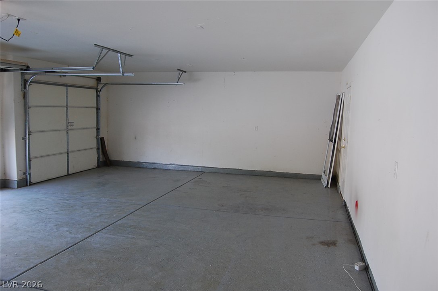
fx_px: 328
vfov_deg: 47.8
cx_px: 219
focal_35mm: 27
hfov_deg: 67.4
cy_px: 146
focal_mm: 18
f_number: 5
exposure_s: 1/100
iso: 400
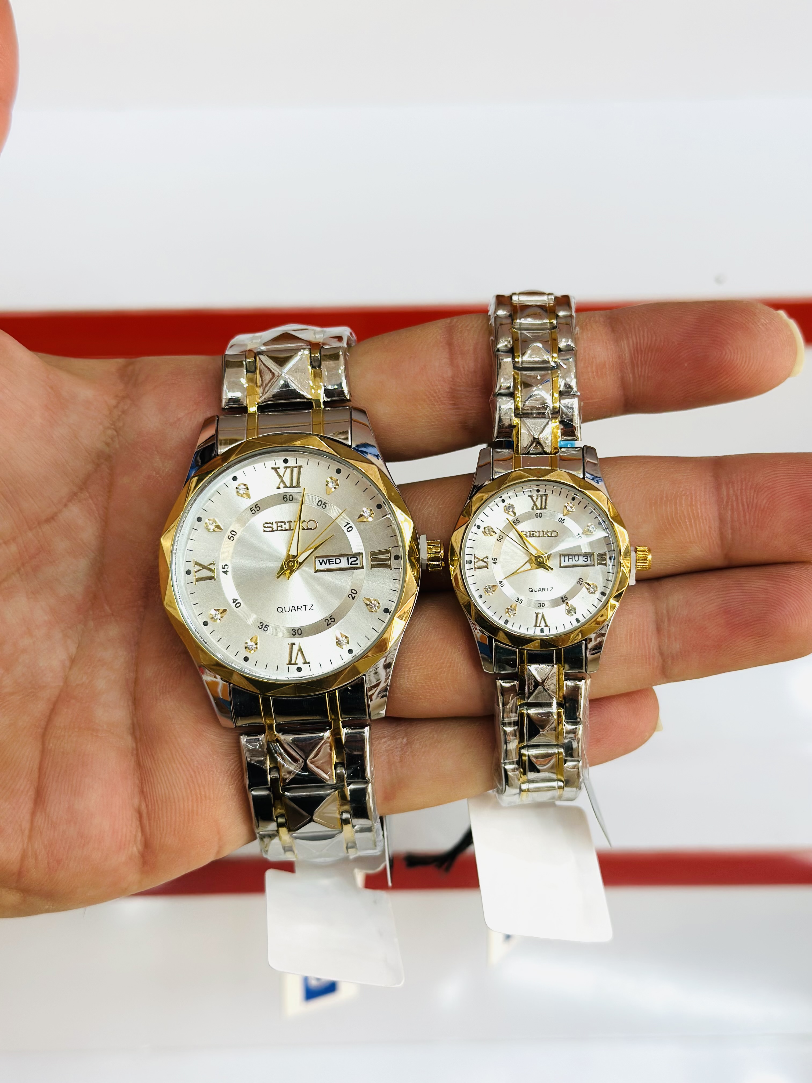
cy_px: 542
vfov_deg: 39.7
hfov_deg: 30.3
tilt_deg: -45.5
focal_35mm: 48
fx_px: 1501
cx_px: 406
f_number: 1.78
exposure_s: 1/320
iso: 80
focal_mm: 6.86
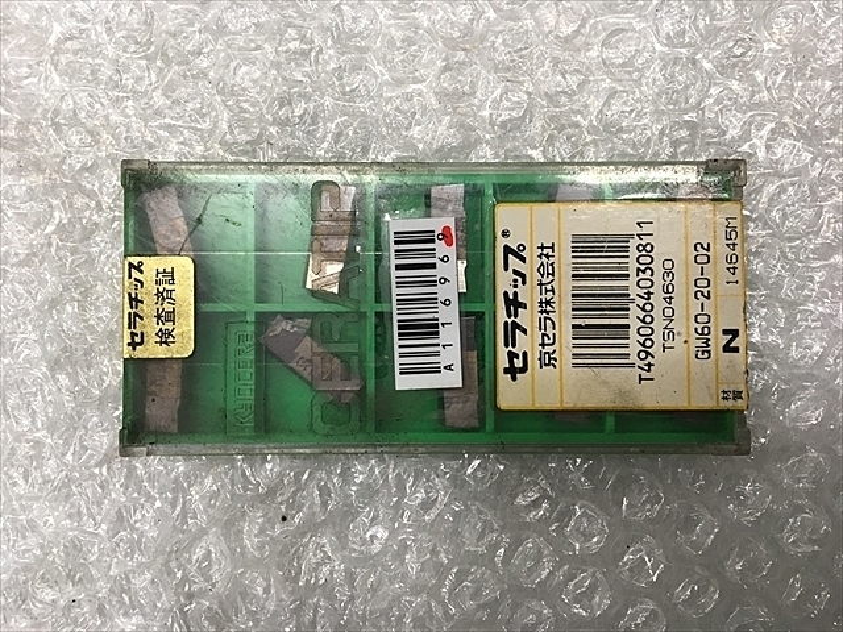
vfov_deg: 48.2
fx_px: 706
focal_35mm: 29
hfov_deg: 61.7
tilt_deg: -89.4
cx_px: 422
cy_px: 316
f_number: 2.2
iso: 64
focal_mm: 4.15
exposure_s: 1/30
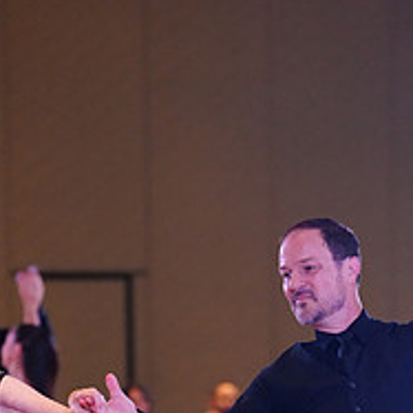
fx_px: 3982
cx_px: 165
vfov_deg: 5.9
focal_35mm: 295
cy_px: 539
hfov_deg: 5.9
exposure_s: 1/500
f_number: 2.8
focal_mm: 112
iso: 5000
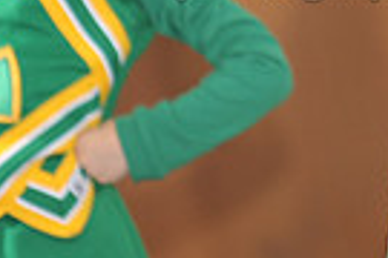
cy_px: -126
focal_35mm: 860
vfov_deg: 1.6
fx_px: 9268
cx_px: 468
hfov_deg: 2.4
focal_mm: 200
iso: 500
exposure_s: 1/100
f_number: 2.8
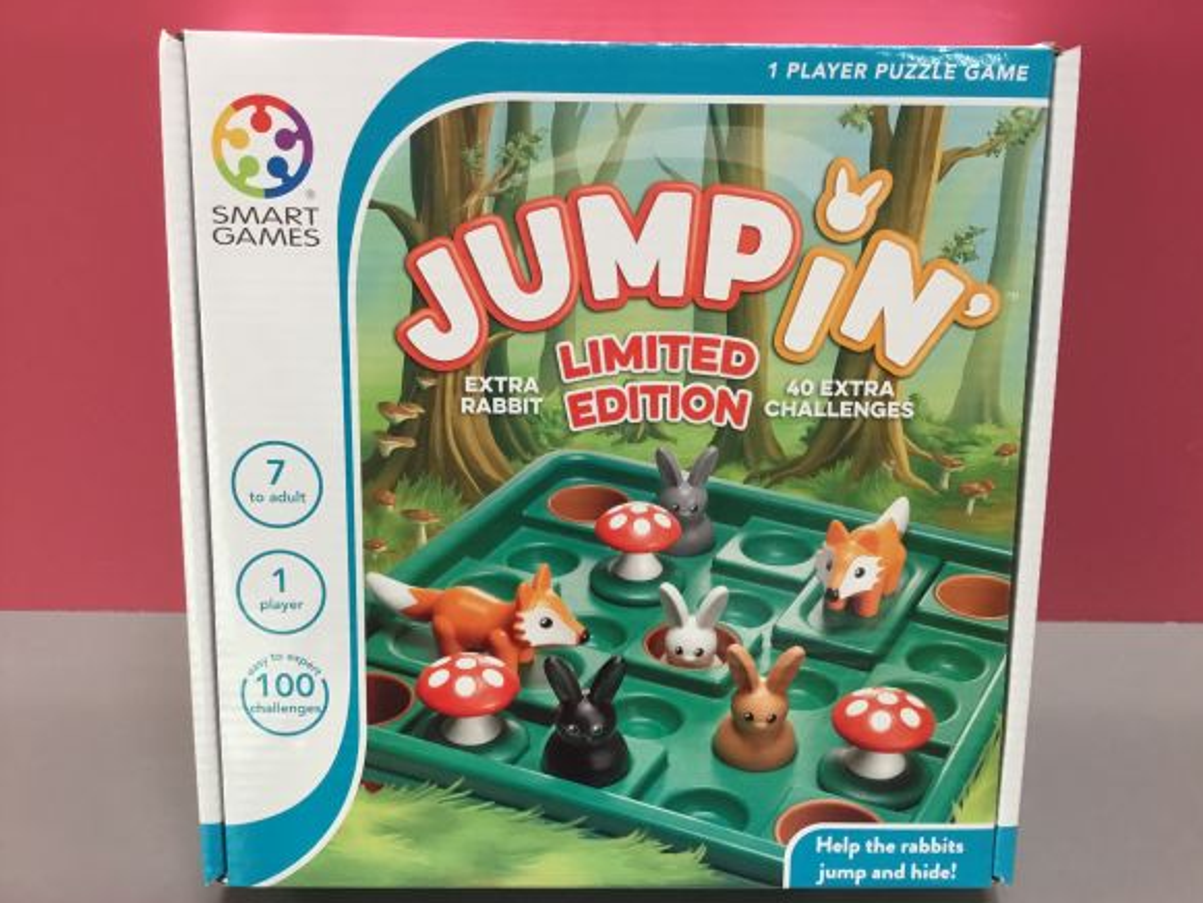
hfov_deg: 56.8
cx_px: 619
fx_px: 1112
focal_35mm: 32
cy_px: 458
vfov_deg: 44.2
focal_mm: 3.3
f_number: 2.4
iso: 100
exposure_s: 1/33
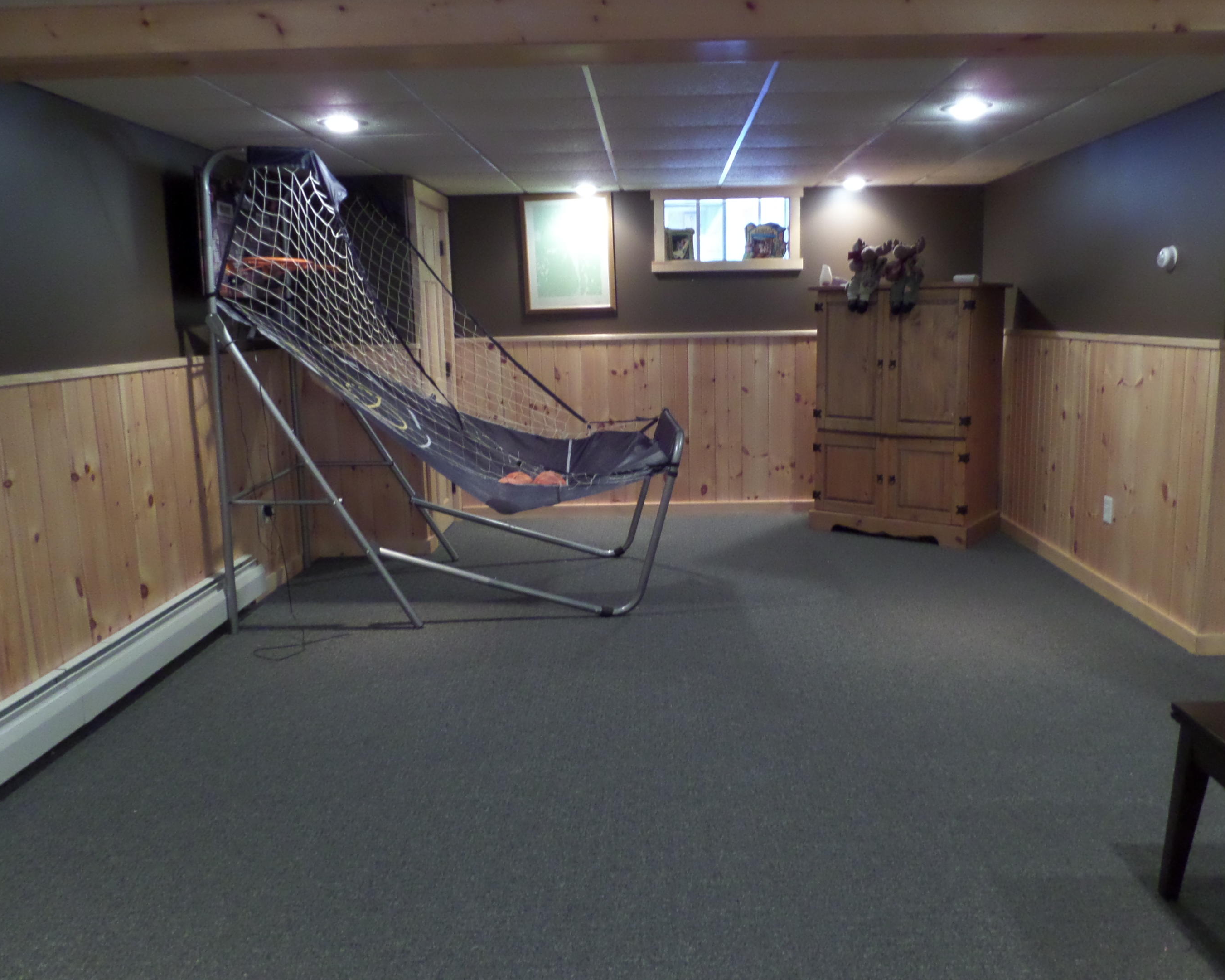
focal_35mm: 26
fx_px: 943
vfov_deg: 54.9
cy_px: 473
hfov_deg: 66.0
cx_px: 649
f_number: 3.2
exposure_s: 1/10
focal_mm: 4
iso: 400
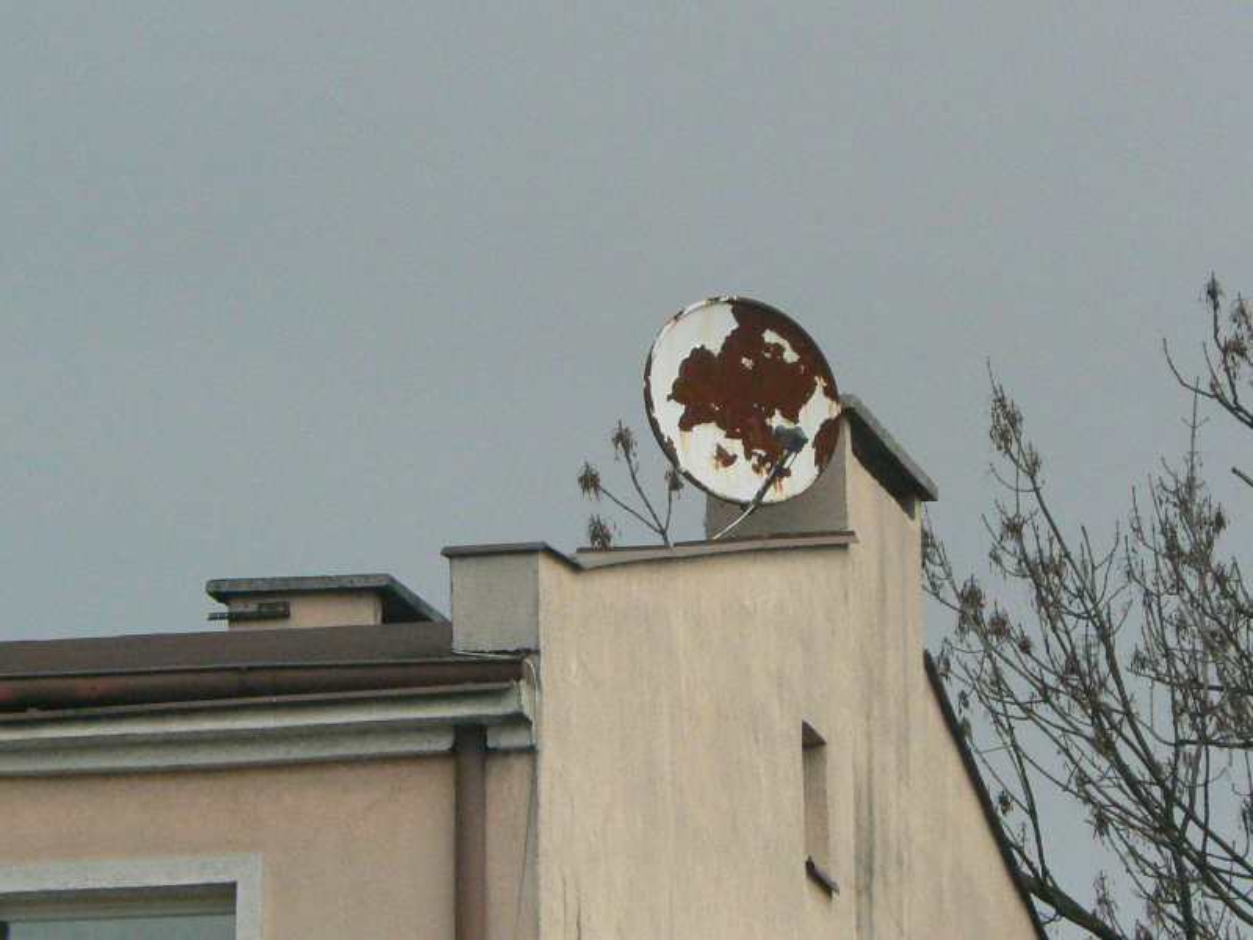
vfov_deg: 4.4
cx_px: 626
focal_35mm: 341
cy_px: 470
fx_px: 12343
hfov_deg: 5.8
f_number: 5.6
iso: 400
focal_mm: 41.3
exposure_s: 1/400
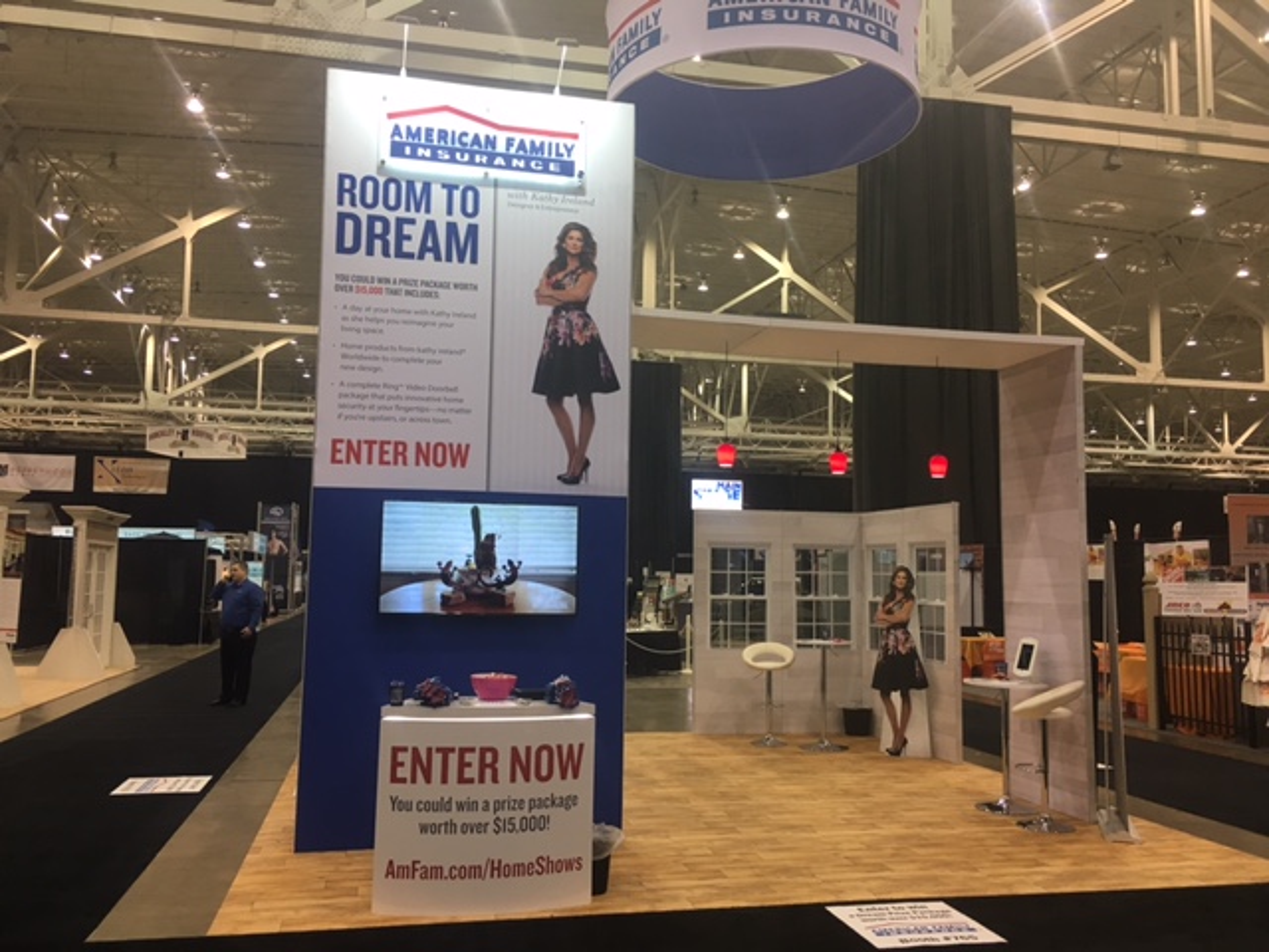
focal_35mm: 29
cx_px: 634
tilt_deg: +5.8
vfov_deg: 48.2
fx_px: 1063
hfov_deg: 61.7
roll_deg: -1.1
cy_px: 476
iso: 40
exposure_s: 1/30
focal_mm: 4.15
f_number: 2.2
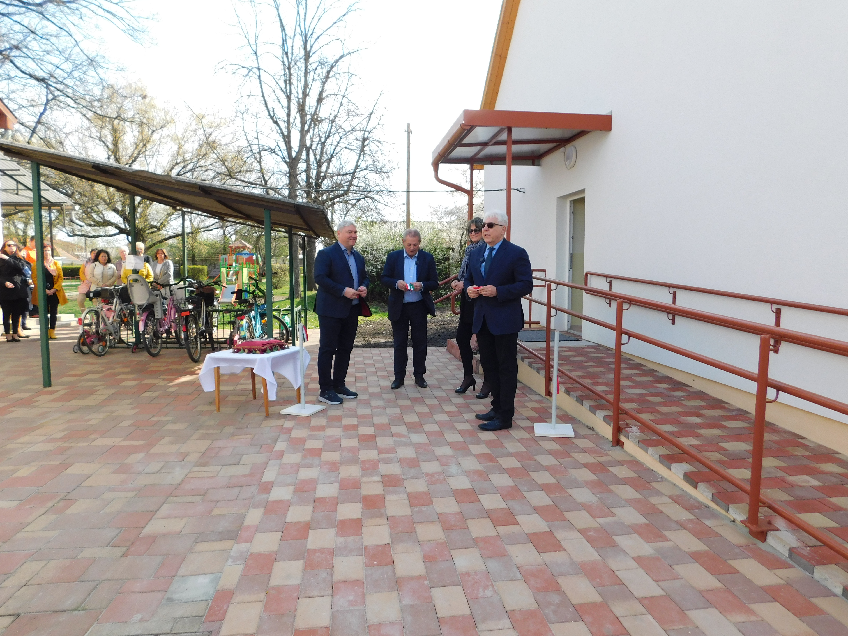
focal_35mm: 23
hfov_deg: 73.9
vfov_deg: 58.9
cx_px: 424
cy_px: 318
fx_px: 563
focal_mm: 4
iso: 125
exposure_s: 1/500
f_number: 3
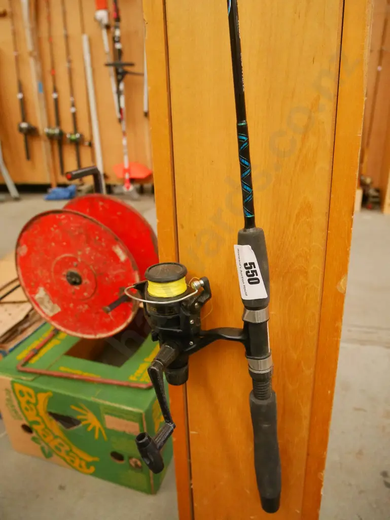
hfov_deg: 56.9
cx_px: 195
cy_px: 260
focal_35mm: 24
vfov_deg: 71.6
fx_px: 360
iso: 3200
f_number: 3.7
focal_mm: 12
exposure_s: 1/160
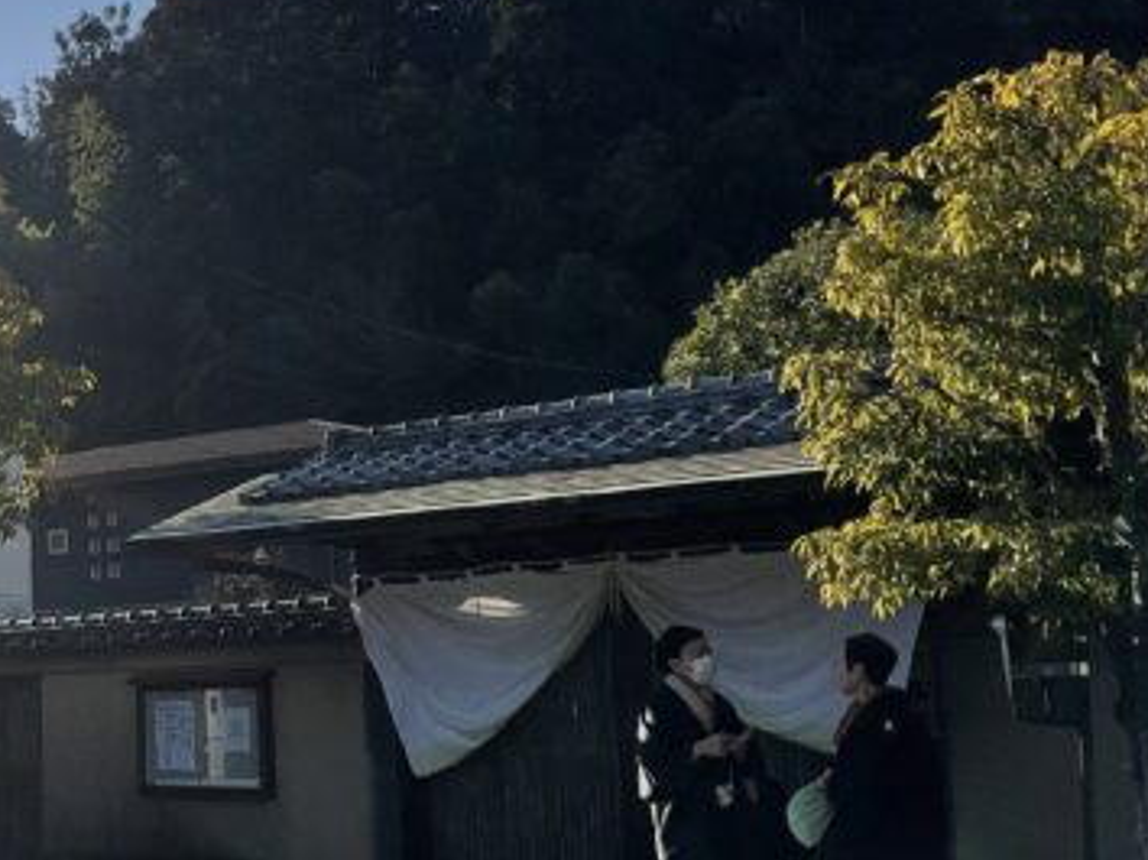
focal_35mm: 63
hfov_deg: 28.3
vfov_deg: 23.3
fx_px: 2088
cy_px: 422
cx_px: -81
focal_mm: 3
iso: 25
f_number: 1.8
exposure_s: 1/4405
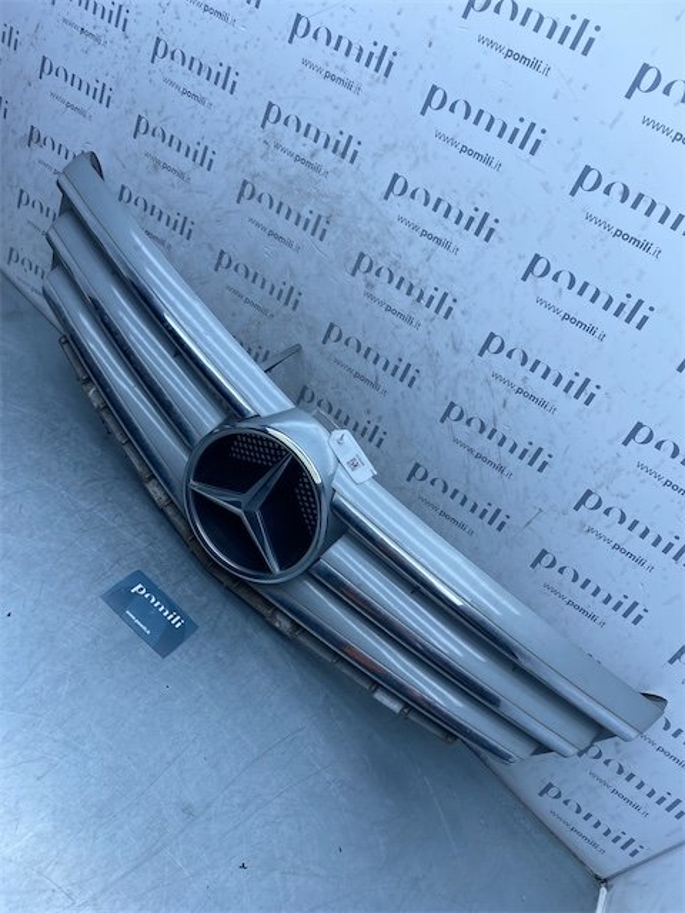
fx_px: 686
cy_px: 456
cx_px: 342
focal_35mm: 26
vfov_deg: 67.3
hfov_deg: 53.1
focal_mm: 4.25
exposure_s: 1/1135
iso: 32
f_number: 1.8
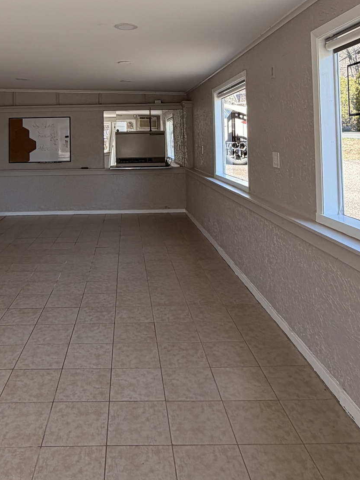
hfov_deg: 47.5
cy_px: 120
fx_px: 402
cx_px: 121
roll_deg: +2.3
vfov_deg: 58.4
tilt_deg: +3.8
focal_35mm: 29
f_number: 2.2
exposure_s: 1/135
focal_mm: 2.22
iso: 40
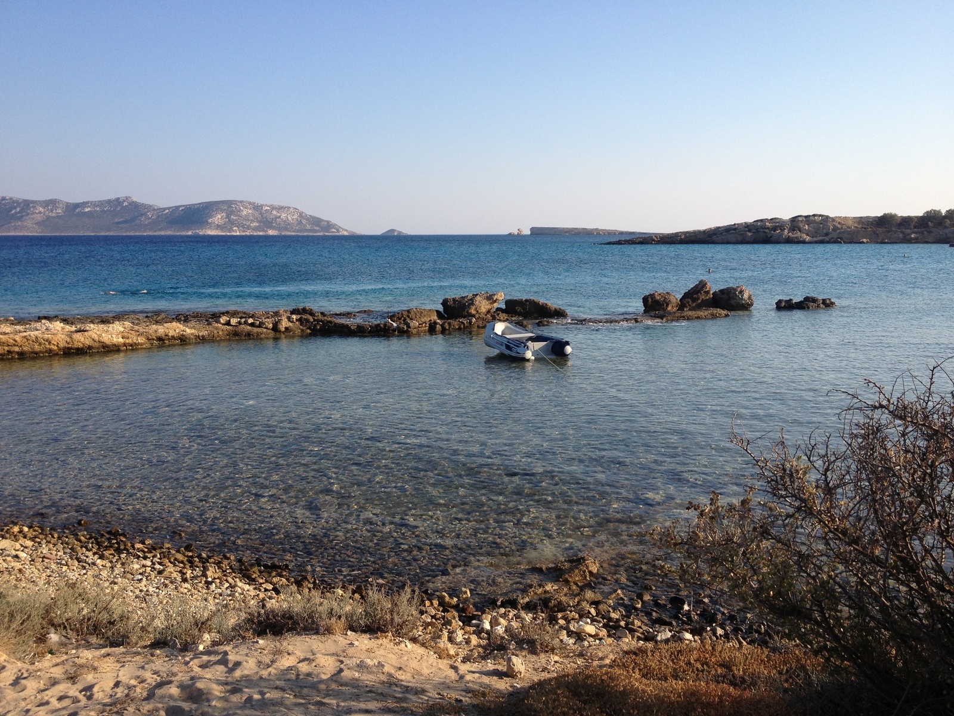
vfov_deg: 40.7
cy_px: 358
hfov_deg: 52.6
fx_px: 965
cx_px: 477
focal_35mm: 35
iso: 50
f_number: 2.4
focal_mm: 4.28
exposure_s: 1/1284
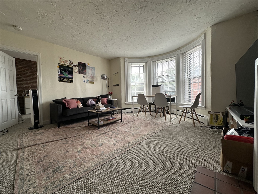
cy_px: 97
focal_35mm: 14
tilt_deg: -1.2
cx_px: 129
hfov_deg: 102.1
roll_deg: +0.8
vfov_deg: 85.7
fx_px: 104
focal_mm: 2.22
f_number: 2.2
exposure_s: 1/99
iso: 64
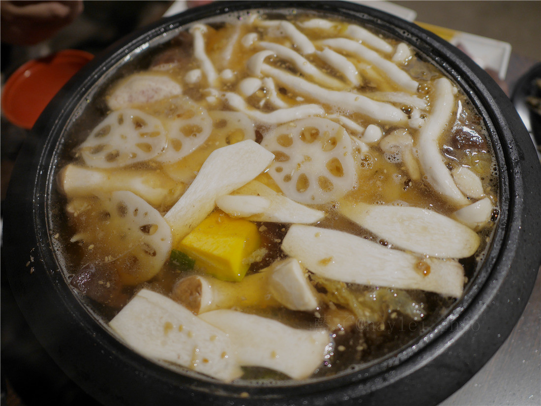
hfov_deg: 60.0
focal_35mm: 30
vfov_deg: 46.8
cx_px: 270
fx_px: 469
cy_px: 203
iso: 200
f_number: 1.7
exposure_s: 1/100
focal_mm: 15
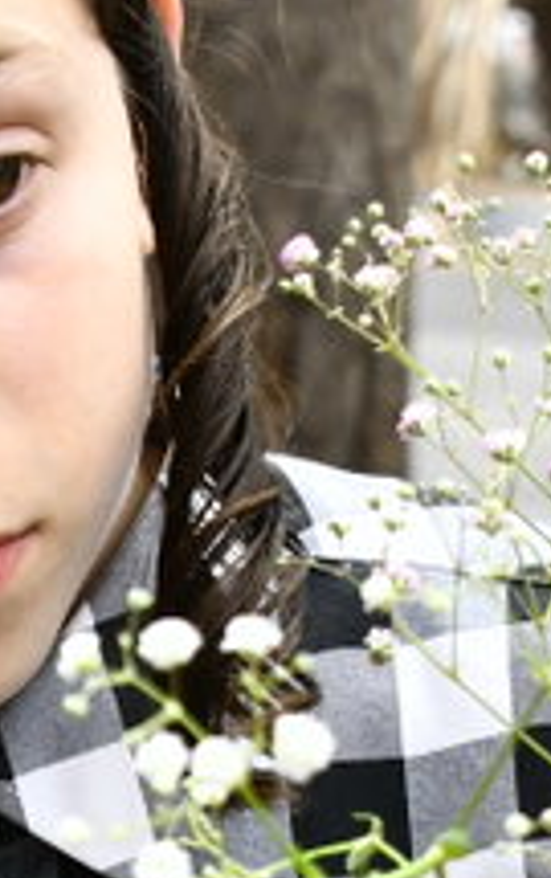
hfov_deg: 4.9
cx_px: -286
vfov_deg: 7.9
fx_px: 6346
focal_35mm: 265
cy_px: 917
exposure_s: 1/800
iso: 500
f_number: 5.6
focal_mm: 40
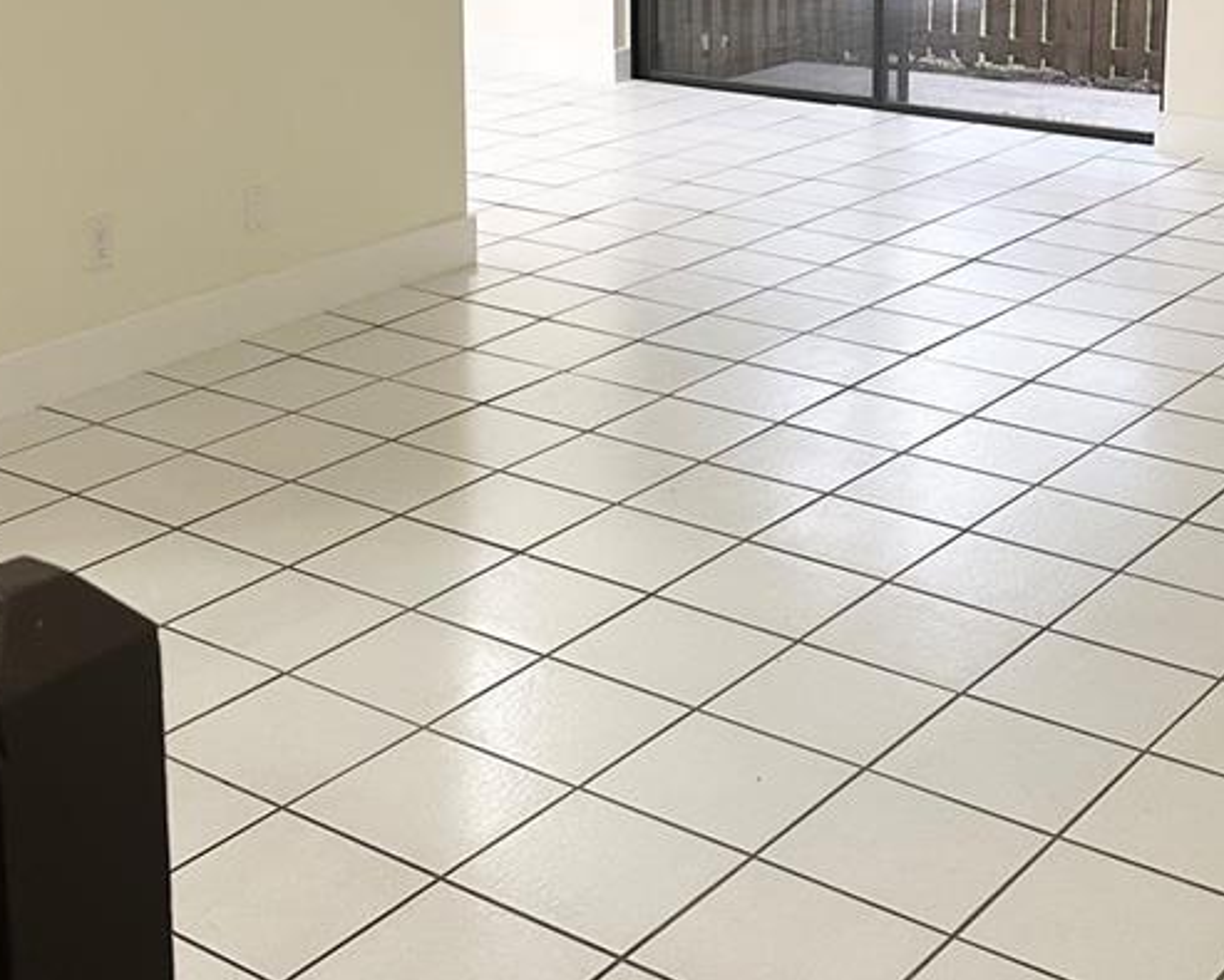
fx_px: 2066
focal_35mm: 57
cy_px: 69
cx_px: 564
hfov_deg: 33.0
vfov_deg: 25.7
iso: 200
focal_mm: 6.86
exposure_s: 1/60
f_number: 1.78
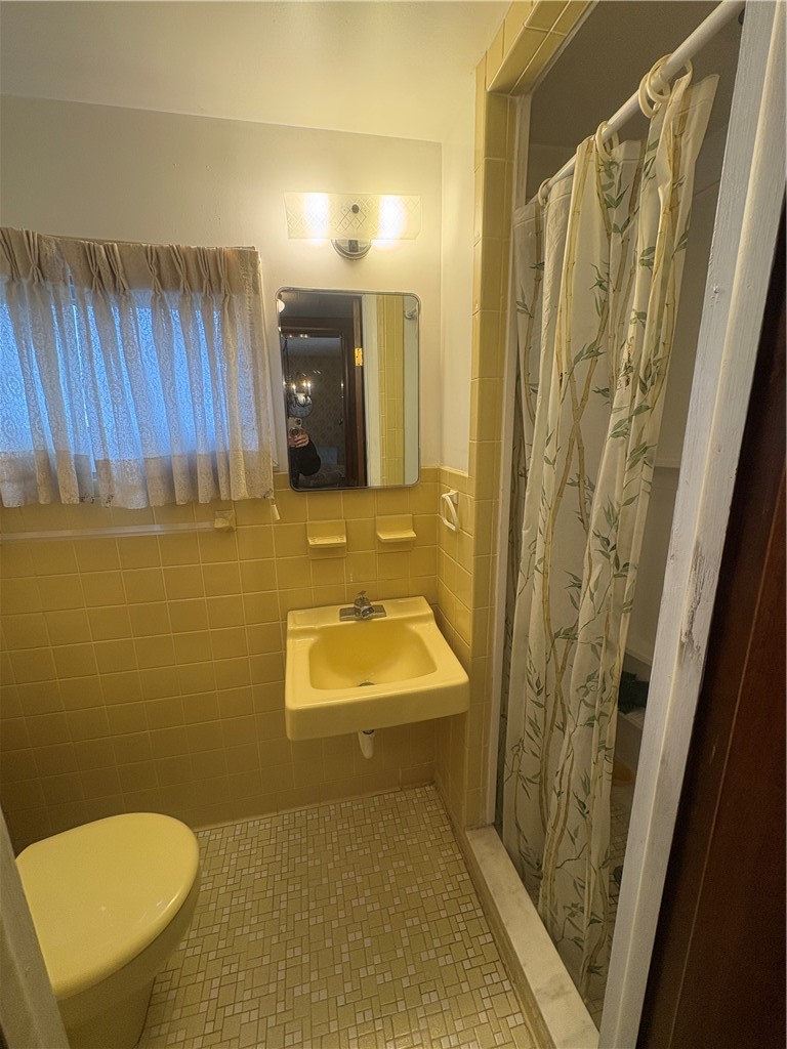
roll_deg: +1.1
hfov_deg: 85.7
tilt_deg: -12.1
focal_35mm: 14
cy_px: 524
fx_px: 424
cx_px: 394
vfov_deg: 102.1
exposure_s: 1/60
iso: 125
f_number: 2.2
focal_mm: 2.22
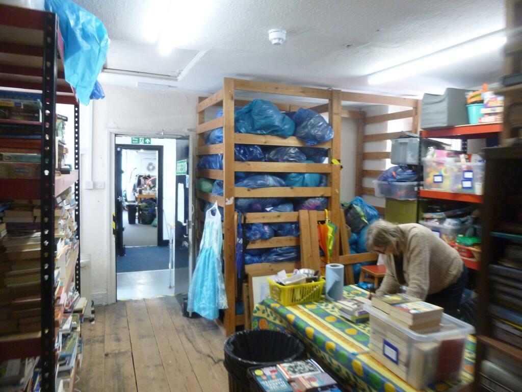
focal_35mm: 25
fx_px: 377
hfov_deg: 69.4
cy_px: 196
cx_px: 261
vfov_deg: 54.9
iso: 400
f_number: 3.1
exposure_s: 1/30
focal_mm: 4.5
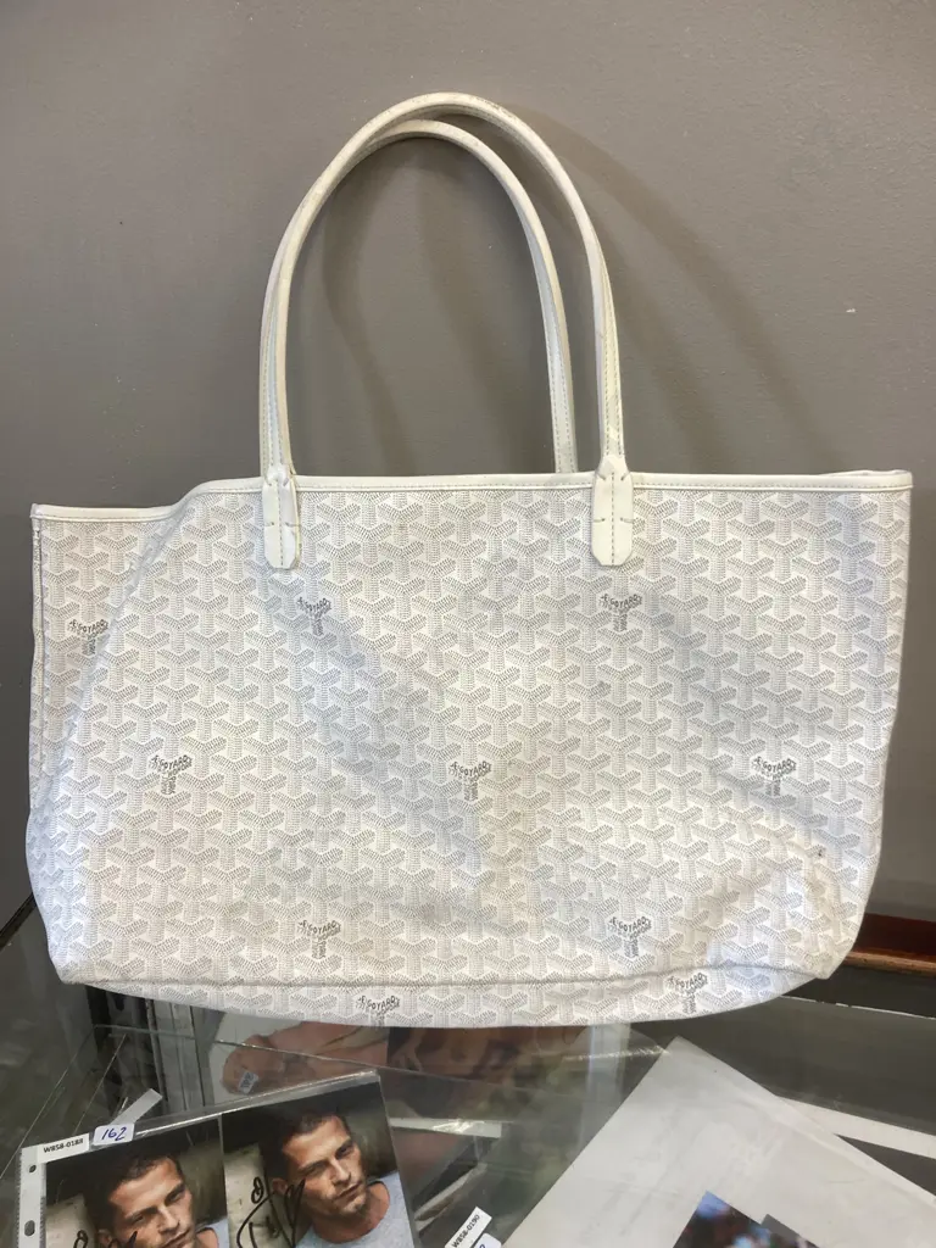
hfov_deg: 49.7
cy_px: 624
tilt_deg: -25.5
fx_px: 1009
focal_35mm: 28
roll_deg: -3.2
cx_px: 468
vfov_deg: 63.4
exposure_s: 1/50
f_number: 1.8
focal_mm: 3.99
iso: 50
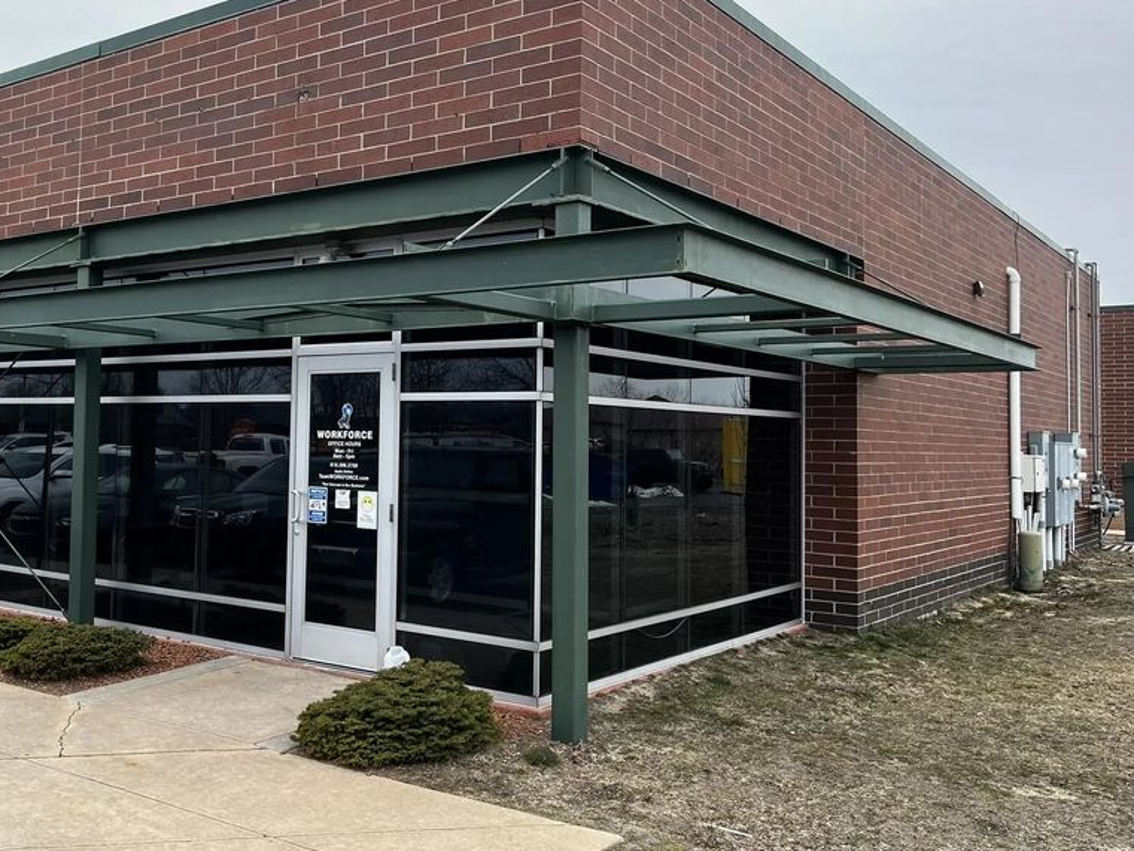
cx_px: 401
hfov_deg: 51.9
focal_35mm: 35
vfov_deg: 40.7
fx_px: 1147
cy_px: 377
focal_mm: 5.1
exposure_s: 1/539
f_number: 1.6
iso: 50
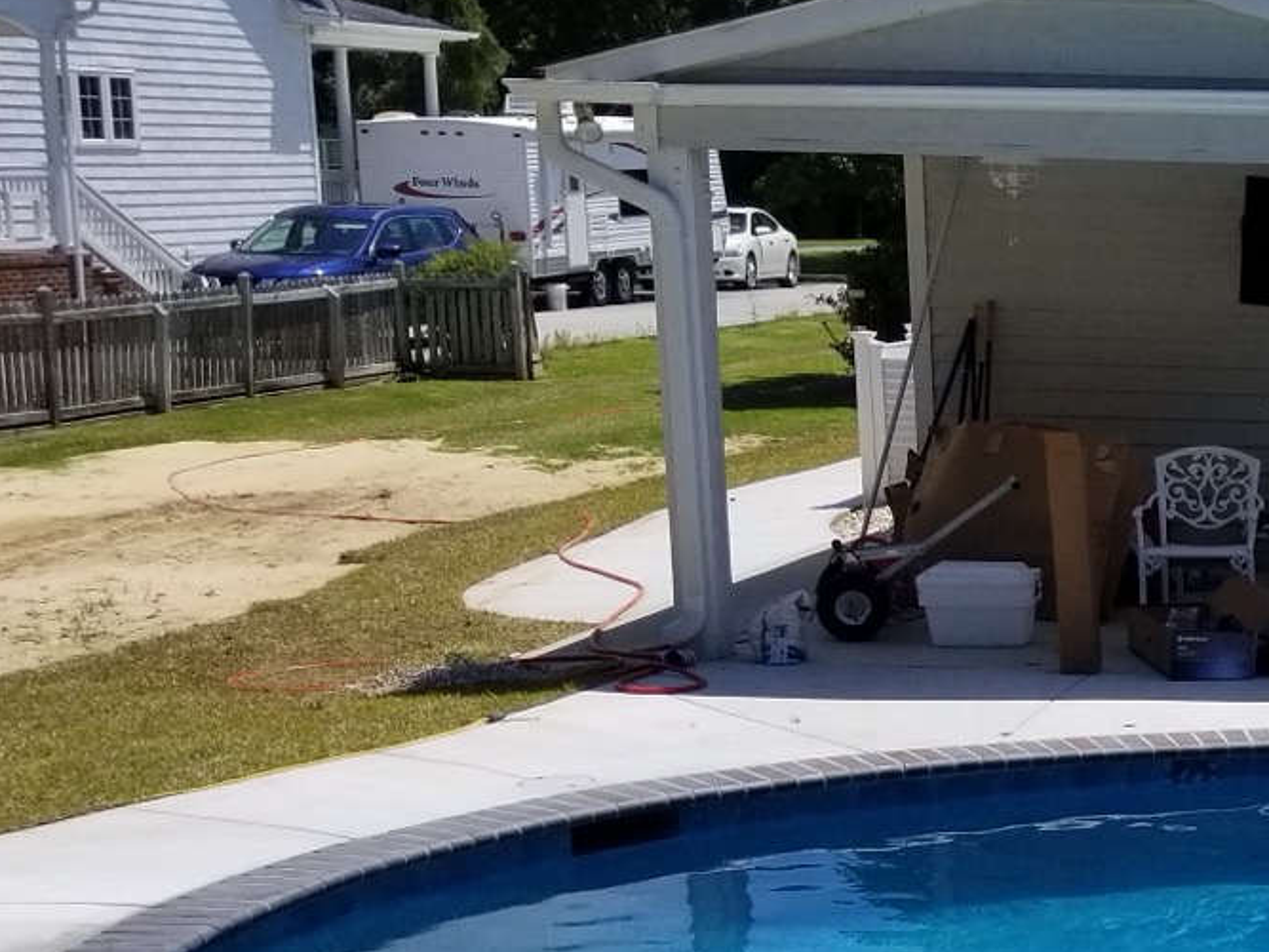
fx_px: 2859
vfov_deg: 18.6
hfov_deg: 21.3
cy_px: 866
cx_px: 1866
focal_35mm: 78
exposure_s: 1/4040
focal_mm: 4.25
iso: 50
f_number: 1.7
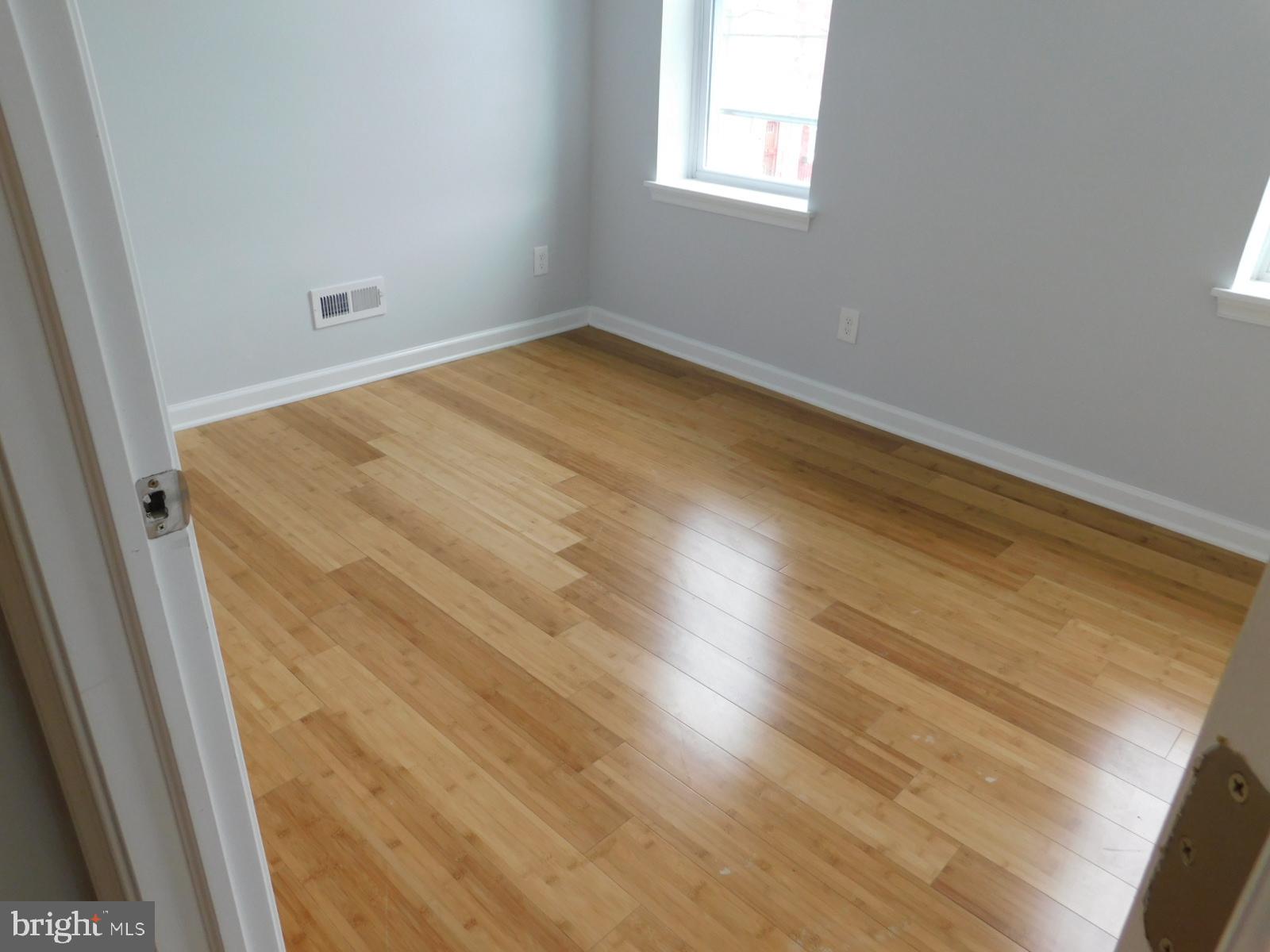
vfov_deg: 56.8
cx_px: 635
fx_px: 881
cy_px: 476
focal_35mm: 24
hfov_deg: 71.6
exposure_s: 1/60
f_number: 3
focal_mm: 4.1
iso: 125
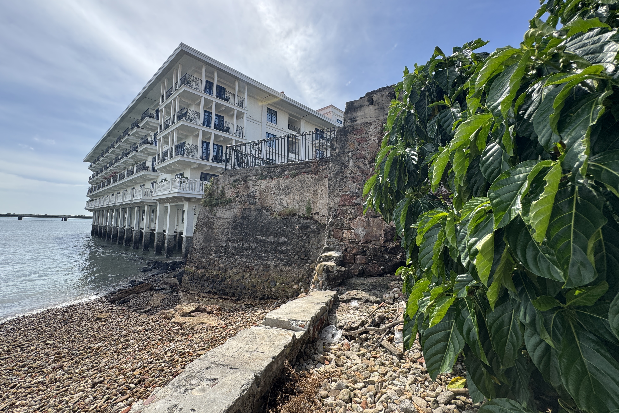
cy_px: 202
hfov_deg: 100.4
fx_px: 258
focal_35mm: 15
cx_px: 301
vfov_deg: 77.3
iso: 50
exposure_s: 1/687
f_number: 2.2
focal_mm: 2.22
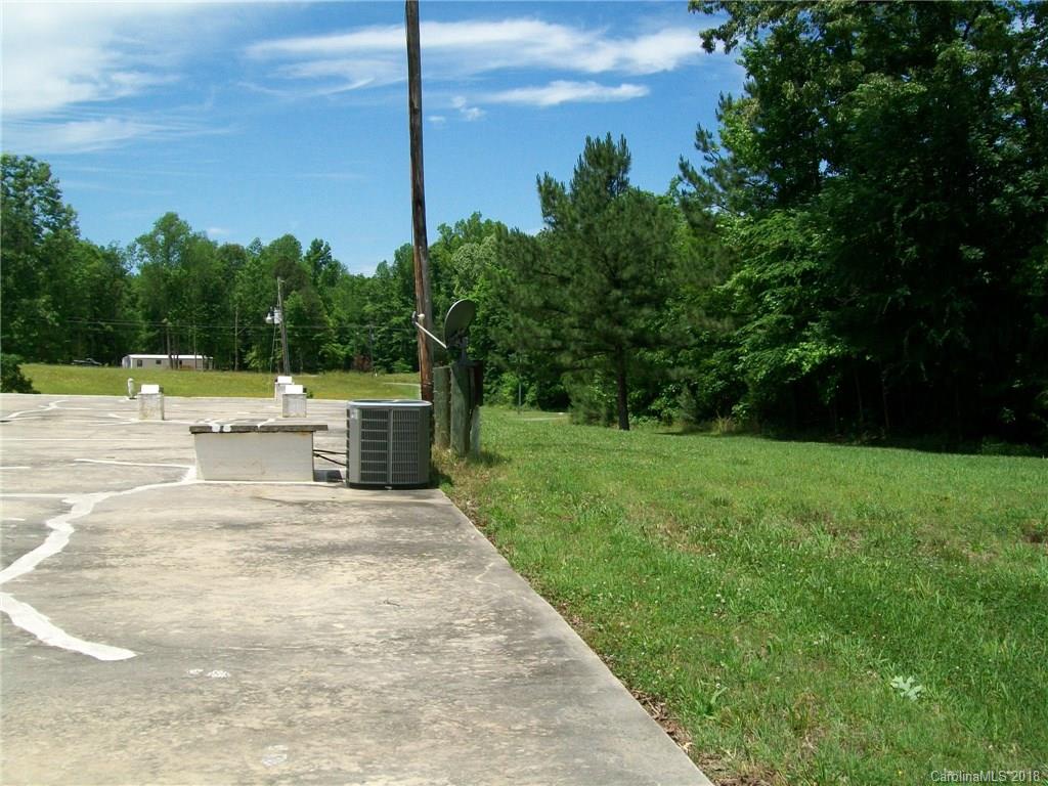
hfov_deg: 51.4
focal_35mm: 36
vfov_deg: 39.7
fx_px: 1090
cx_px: 524
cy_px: 393
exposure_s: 1/500
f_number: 4.8
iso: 64
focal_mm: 6
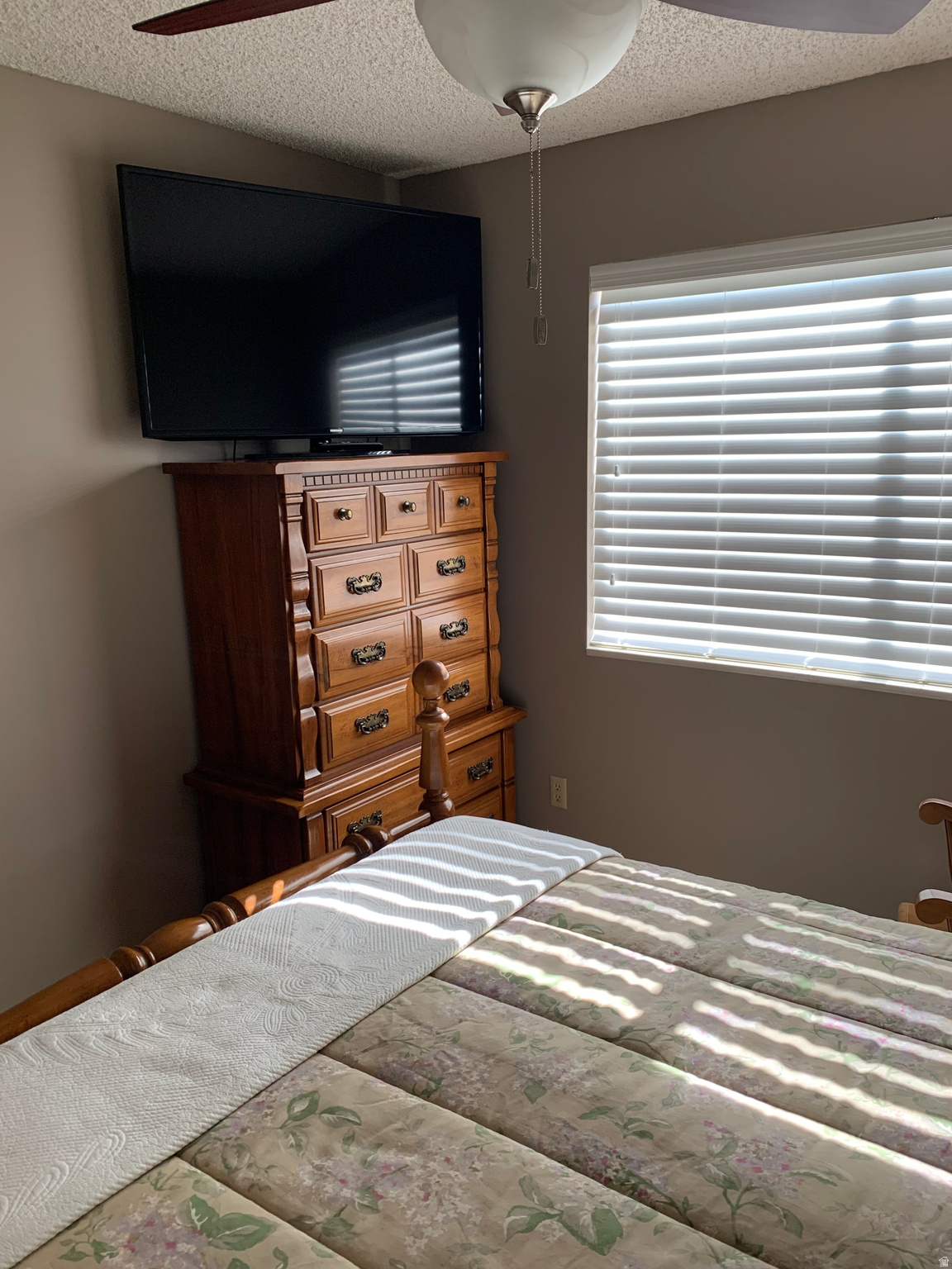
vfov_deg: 67.3
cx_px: 476
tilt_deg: -12.2
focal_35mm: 26
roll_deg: +1.1
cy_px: 634
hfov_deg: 53.1
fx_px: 953
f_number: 1.8
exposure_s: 1/102
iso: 100
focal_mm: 4.25
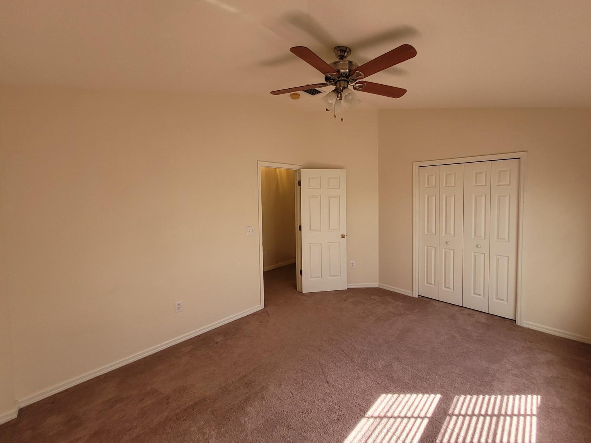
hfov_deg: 101.9
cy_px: 210
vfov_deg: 85.6
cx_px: 315
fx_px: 239
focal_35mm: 14
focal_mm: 1.74
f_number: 2.2
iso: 64
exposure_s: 1/60
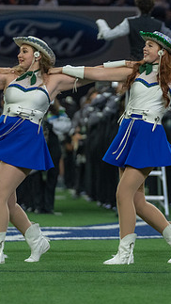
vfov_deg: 6.6
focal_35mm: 327
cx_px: 161
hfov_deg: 3.7
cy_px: 143
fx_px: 2632
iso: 4000
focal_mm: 174
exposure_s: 1/1250
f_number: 2.8
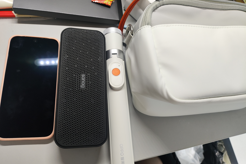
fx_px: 171
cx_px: 123
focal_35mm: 25
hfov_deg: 71.5
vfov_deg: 51.3
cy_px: 85
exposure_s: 1/33.3
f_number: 1.8
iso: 574
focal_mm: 4.68
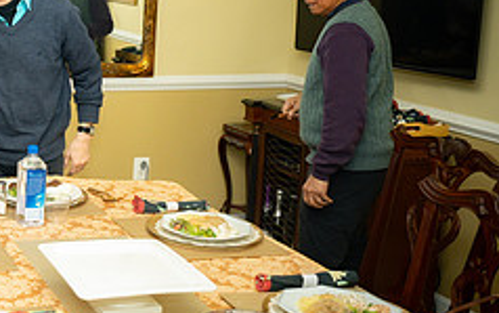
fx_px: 844
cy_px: 96
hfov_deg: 29.4
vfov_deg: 20.9
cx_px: -61
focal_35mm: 62
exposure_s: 1/160
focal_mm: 25
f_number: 2.8
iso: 1600
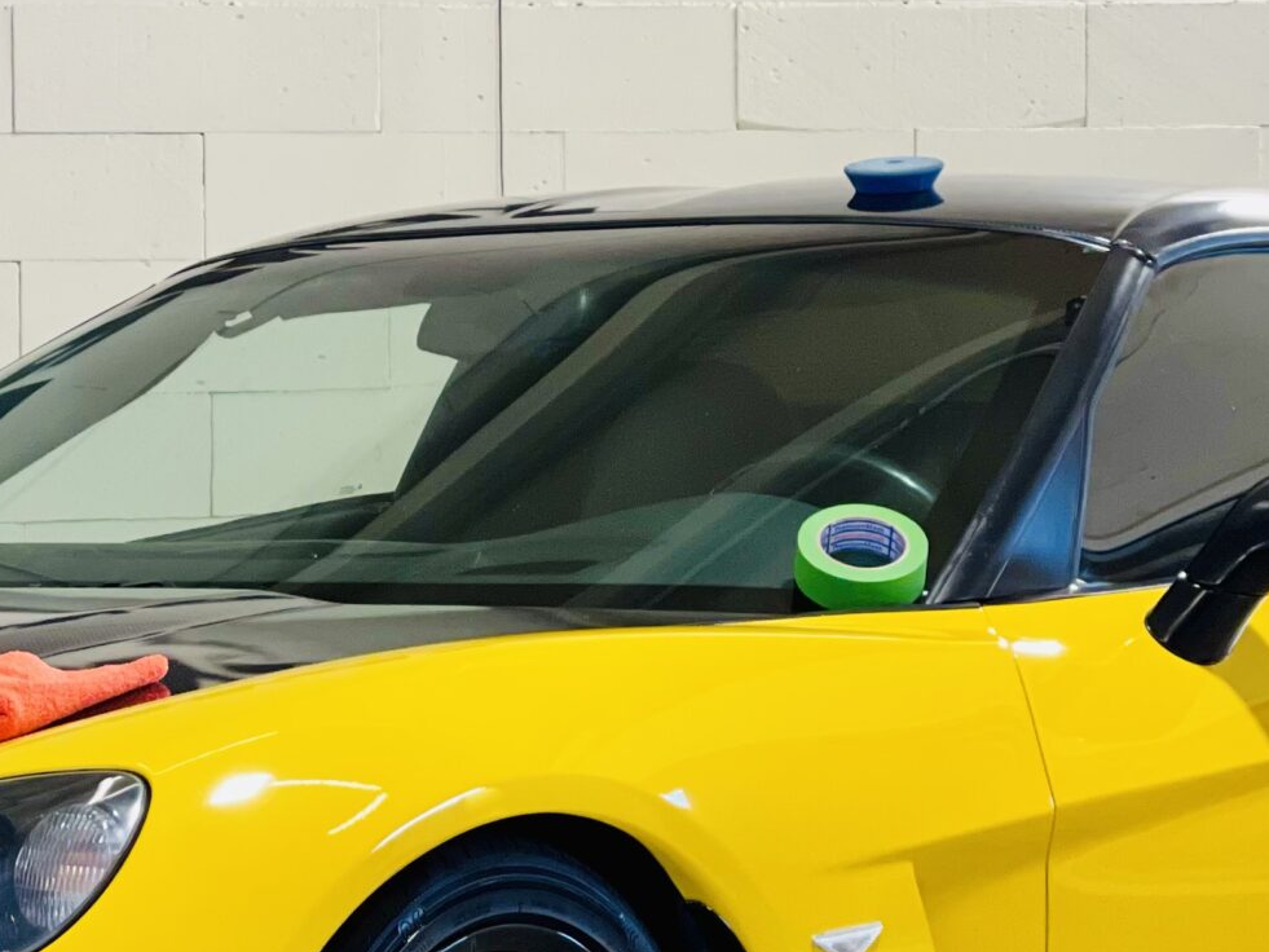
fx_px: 6123
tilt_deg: -2.2
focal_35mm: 167
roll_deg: +1.0
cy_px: 645
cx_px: -10
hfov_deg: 11.7
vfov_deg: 8.9
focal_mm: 7.5
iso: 125
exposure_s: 1/100
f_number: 2.2
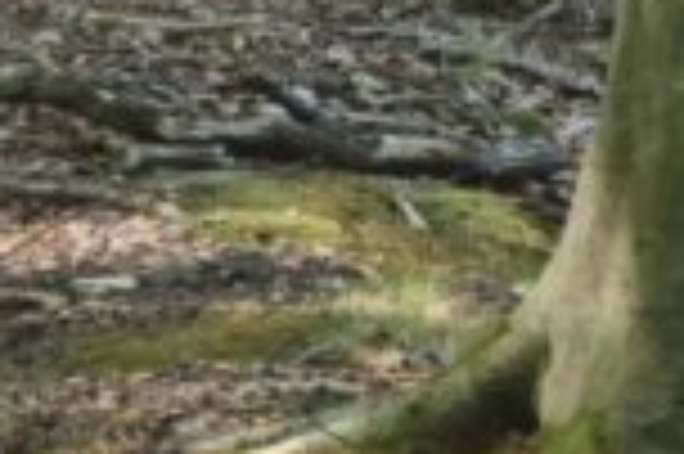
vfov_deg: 8.5
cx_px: 2106
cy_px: 4
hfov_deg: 9.6
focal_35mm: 161
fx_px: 3056
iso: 50
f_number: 1.8
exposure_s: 1/180
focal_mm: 5.4
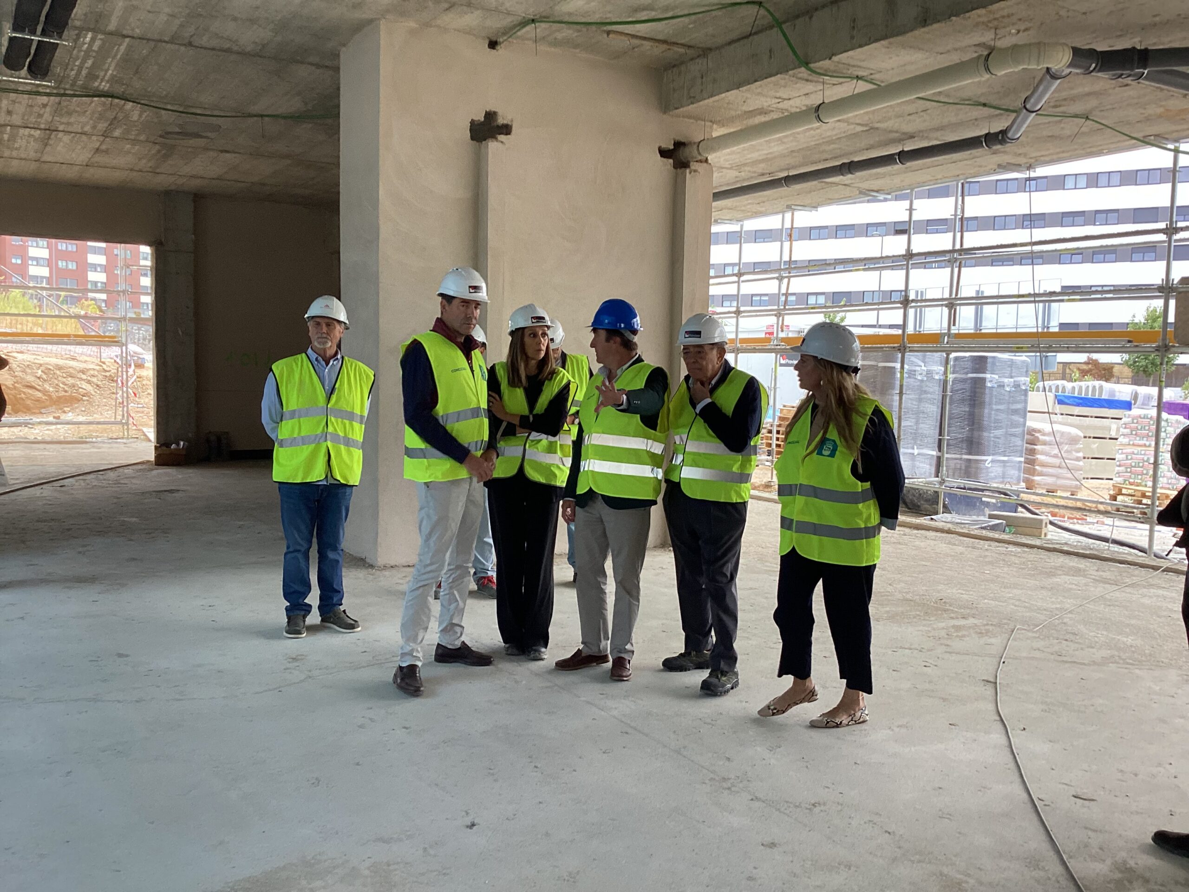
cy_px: 446
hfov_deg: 58.4
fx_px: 1065
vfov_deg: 45.4
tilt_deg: -8.1
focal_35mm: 31
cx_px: 594
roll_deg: -1.2
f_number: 2.4
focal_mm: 3.3
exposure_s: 1/100
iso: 64
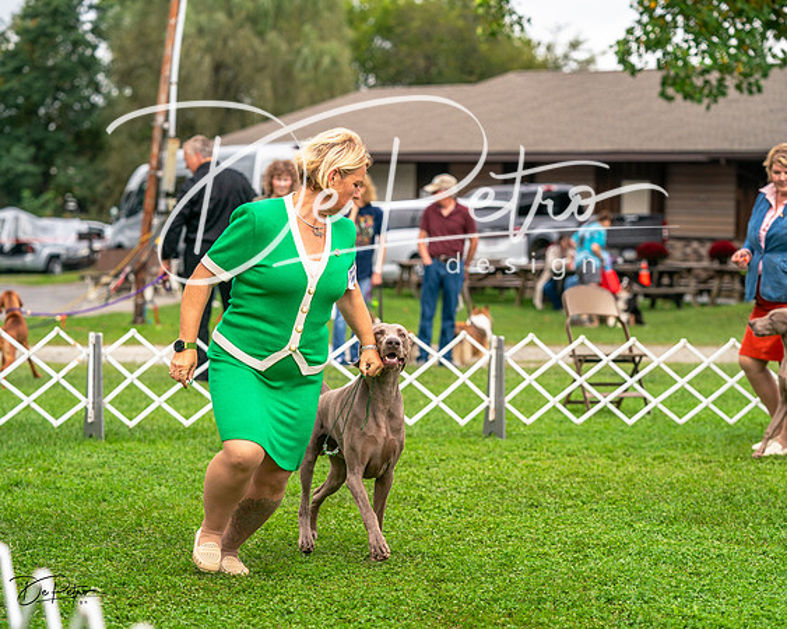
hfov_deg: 17.6
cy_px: 314
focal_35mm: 109
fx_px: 2544
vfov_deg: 14.1
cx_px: 394
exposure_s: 1/1250
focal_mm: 97
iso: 400
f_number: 3.5
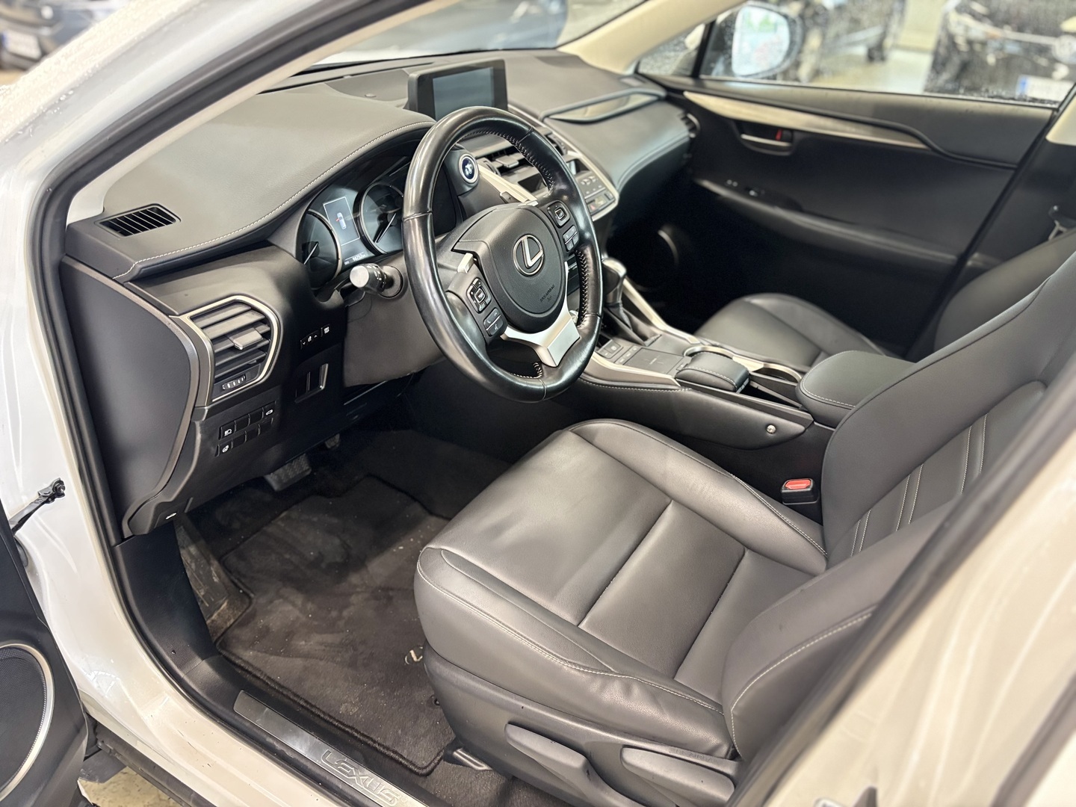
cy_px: 404
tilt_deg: -29.9
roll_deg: -4.0
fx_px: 808
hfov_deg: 67.3
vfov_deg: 53.1
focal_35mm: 26
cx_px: 538
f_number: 1.6
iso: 500
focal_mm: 5.96
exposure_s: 1/50
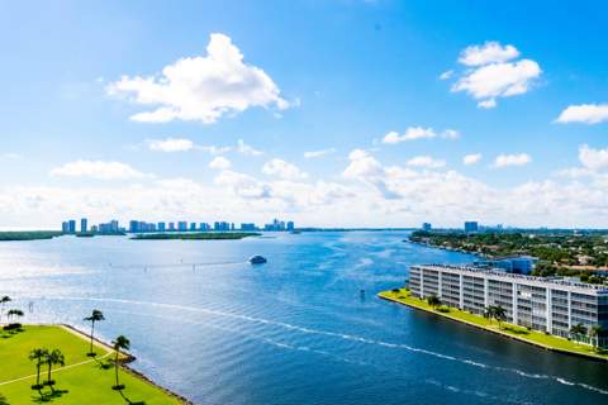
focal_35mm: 30
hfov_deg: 61.7
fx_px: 509
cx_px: 304
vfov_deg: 43.5
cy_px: 202
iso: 200
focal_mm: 20
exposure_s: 1/640
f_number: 13
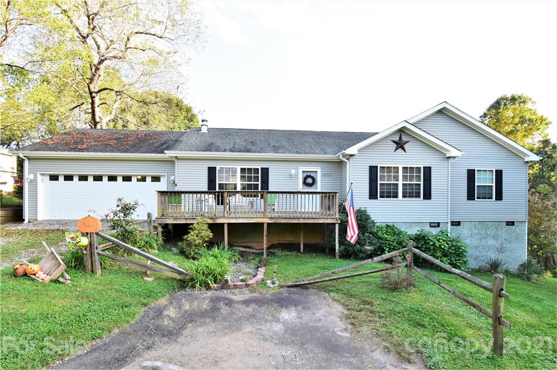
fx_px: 232
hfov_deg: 100.4
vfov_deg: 77.2
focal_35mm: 15
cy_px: 185
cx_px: 278
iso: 400
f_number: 9
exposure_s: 1/100
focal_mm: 10
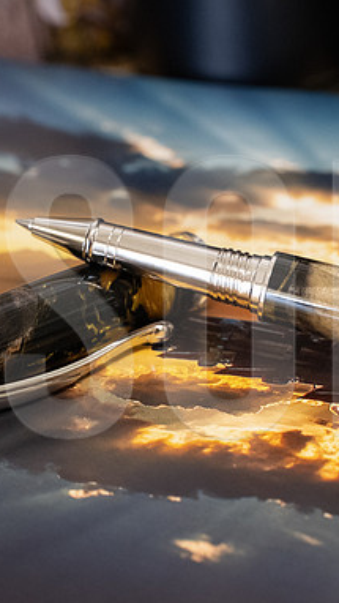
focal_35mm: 113
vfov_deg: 18.9
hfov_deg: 10.7
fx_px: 1805
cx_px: 296
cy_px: 302
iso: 3200
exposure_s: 1/40
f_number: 6.4
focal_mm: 47
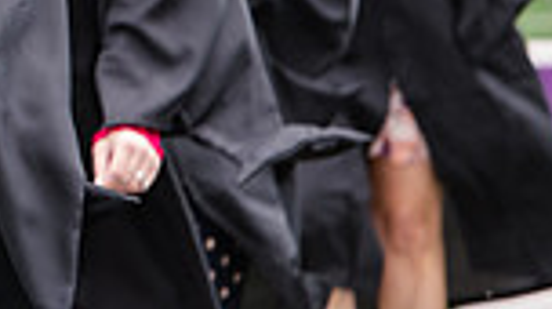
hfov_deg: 3.4
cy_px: -347
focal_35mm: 640
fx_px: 9354
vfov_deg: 1.9
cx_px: -421
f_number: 5
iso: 400
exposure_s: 1/500
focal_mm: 160
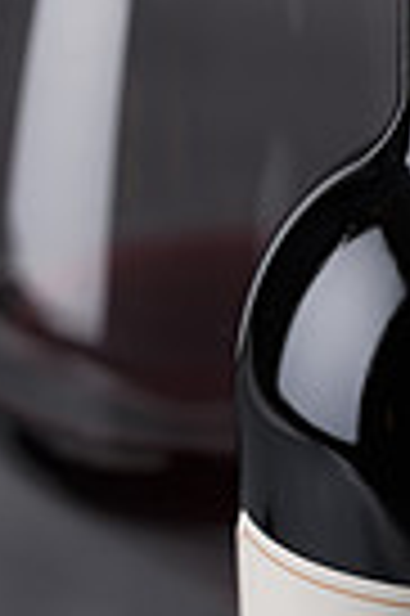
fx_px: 7604
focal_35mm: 444
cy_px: 634
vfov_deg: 4.6
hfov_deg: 3.1
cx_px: 207
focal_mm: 135
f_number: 2.8
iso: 64
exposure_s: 1/200
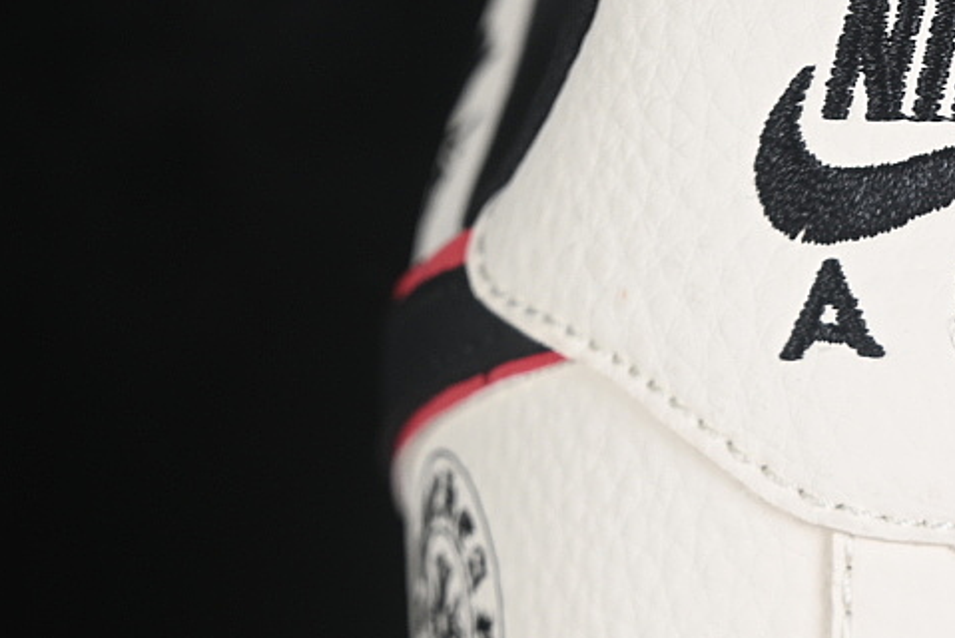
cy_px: 588
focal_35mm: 169
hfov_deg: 12.0
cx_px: 939
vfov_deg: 8.1
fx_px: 4486
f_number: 7.1
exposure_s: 1/60
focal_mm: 50
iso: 160
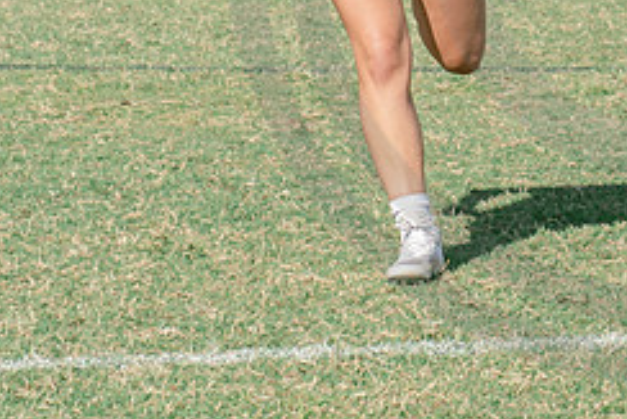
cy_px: -247
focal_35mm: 291
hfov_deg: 6.9
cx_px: 1018
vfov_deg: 4.7
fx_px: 5071
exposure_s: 1/1000
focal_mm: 70
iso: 250
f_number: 5.6
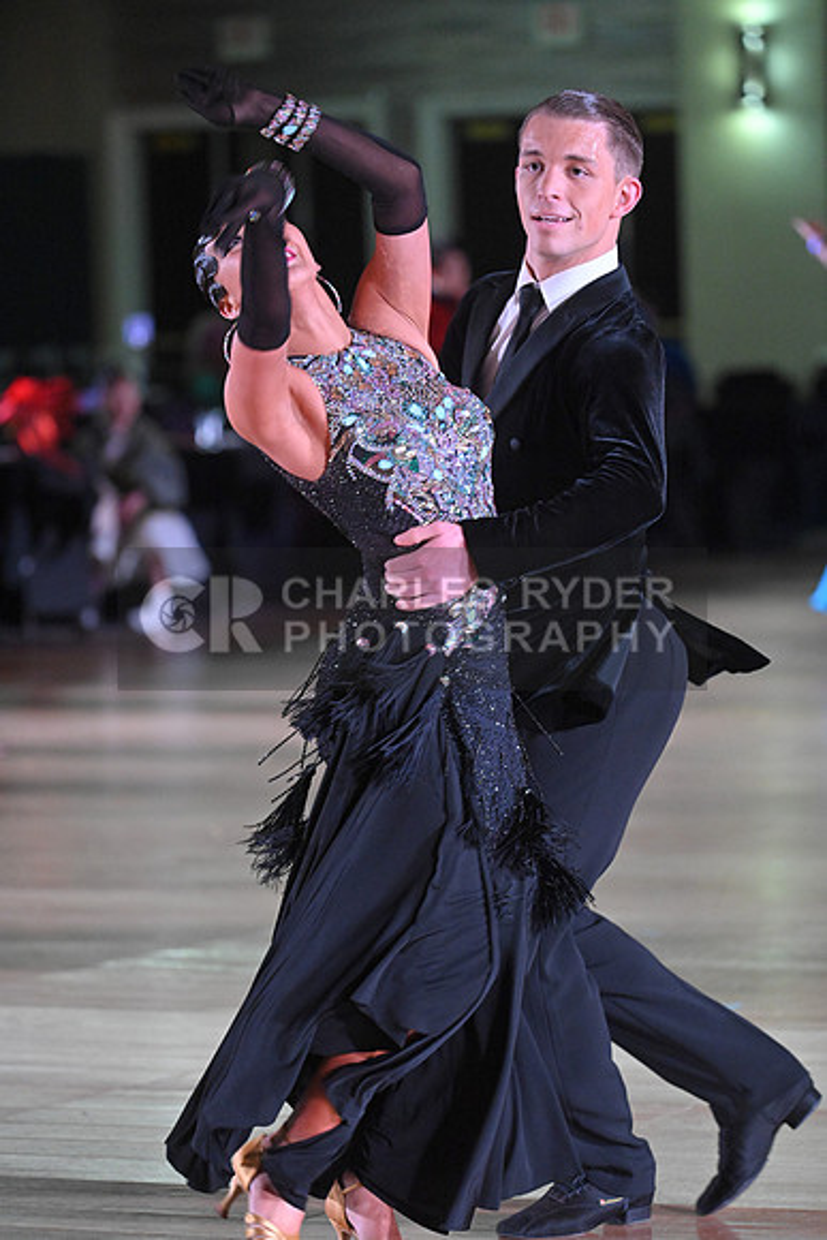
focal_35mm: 200
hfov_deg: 6.9
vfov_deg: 10.3
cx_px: 414
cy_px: 620
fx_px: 6887
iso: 5000
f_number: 5
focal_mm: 200
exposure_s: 1/400
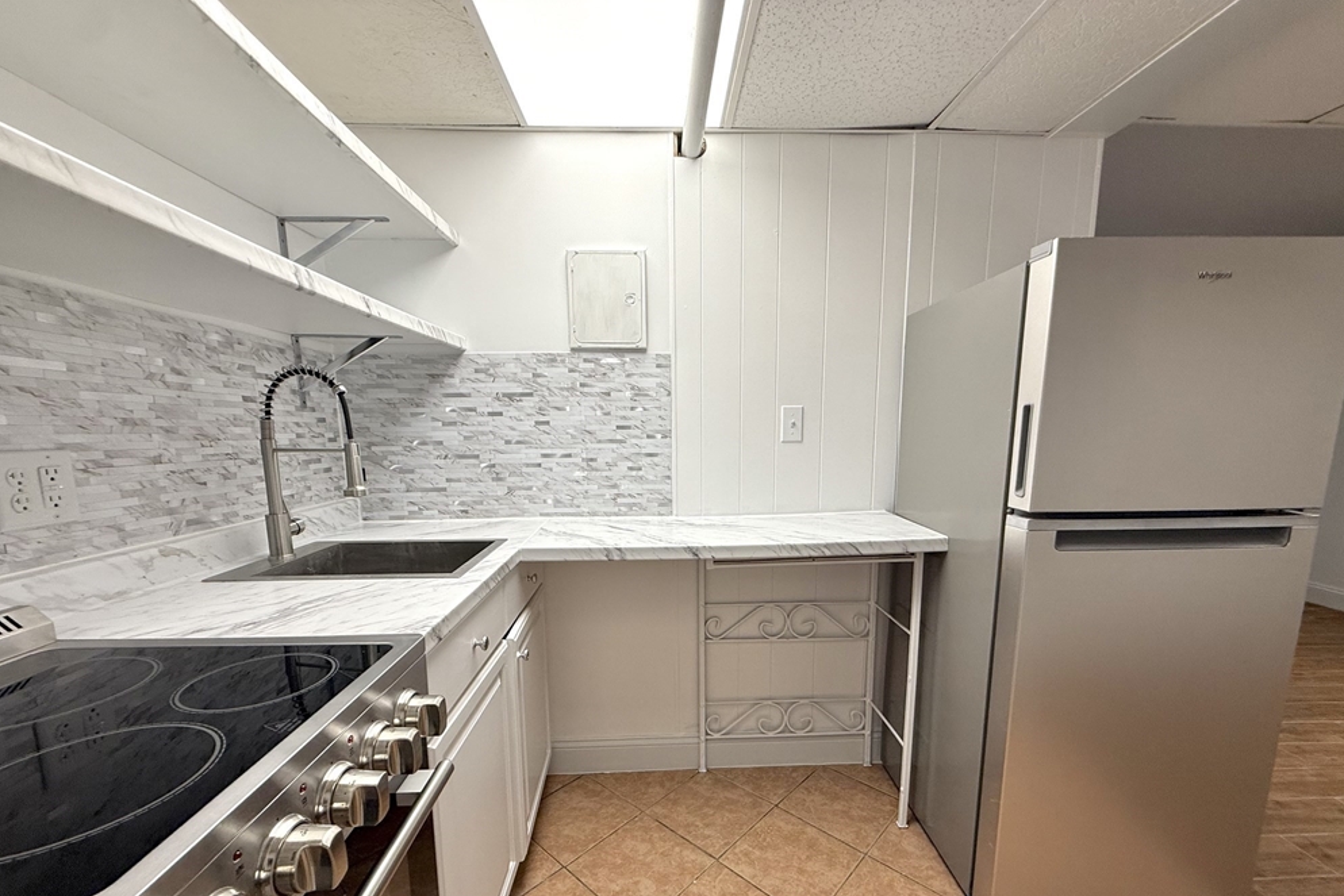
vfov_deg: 76.8
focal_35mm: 15
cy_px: 516
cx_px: 687
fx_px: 560
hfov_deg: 100.4
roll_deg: -0.1
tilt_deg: -8.4
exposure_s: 1/120
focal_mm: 2.22
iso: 100
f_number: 2.2
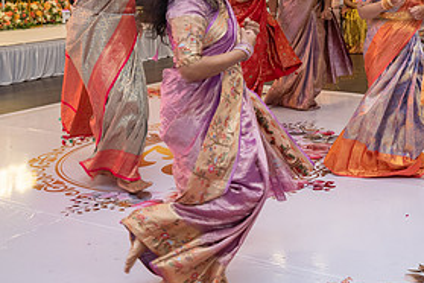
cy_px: 8
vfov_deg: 20.9
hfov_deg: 30.5
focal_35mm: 63
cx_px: 380
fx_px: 742
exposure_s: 1/160
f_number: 4
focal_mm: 30
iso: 1250
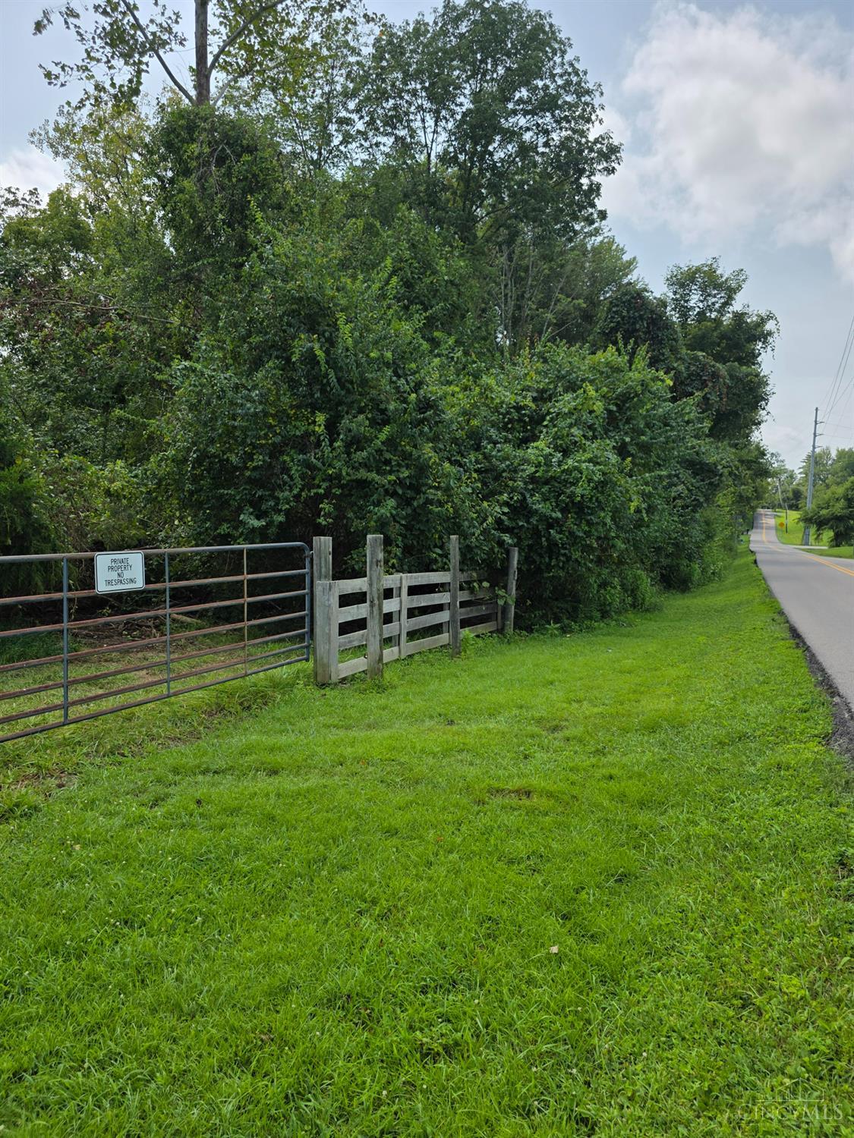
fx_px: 757
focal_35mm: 23
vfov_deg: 73.9
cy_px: 569
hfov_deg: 58.9
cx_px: 427
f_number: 1.7
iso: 80
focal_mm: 6.3
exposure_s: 1/5958
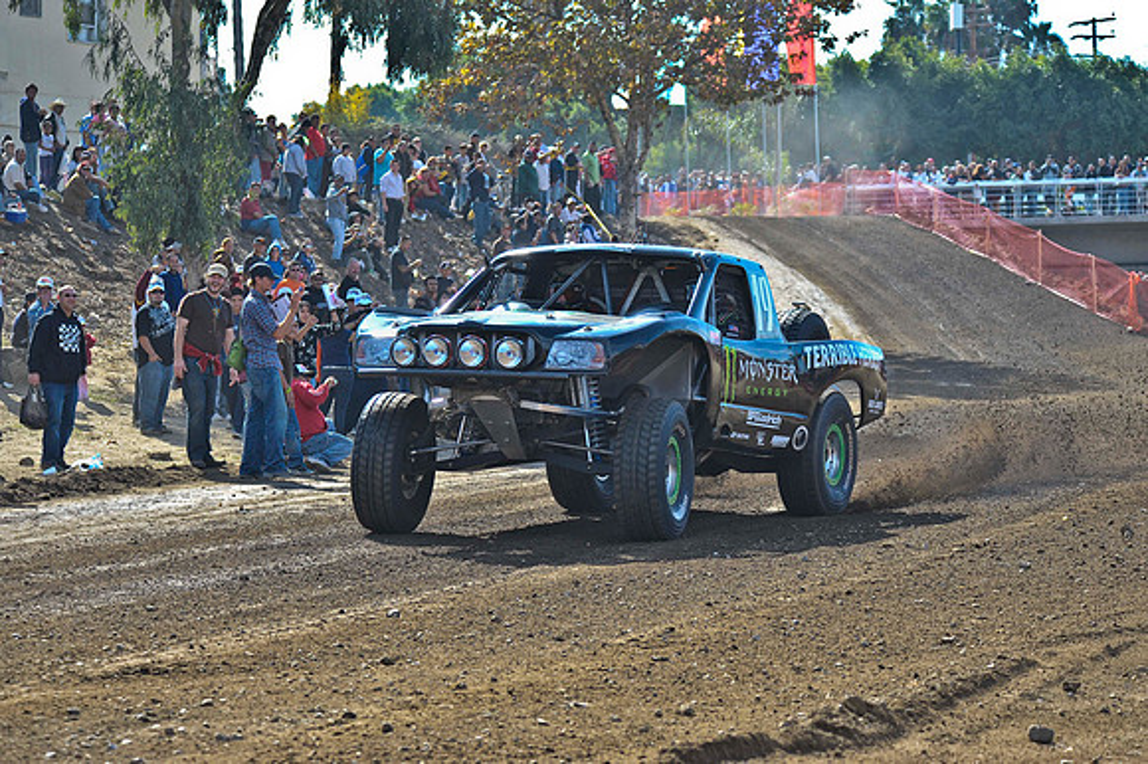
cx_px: 574
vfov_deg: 11.4
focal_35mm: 120
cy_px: 382
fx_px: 3824
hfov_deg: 17.1
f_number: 4.8
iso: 640
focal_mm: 120
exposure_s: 1/1000
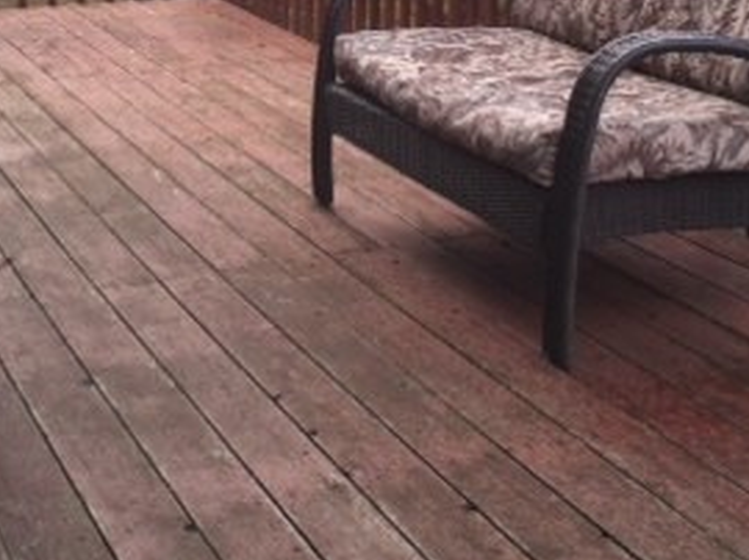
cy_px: 33
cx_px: 377
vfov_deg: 17.4
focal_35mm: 83
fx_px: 1794
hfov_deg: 23.6
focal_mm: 3.85
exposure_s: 1/60
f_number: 2.8
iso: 100
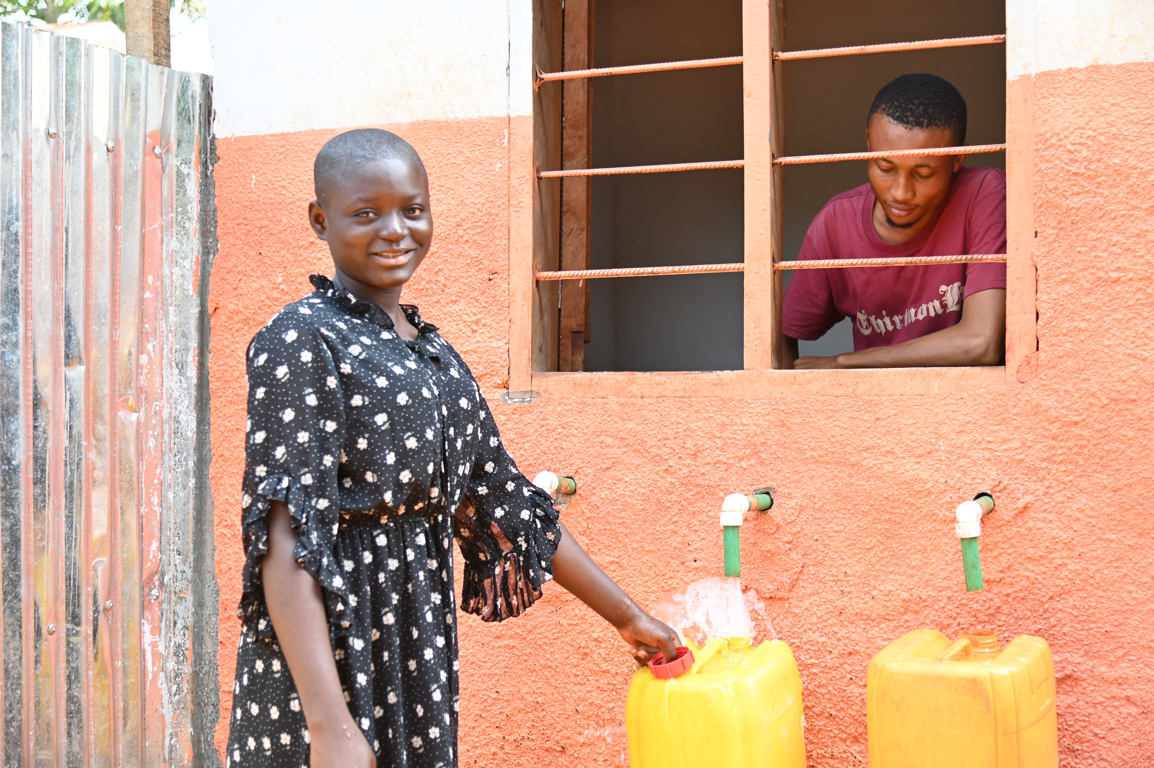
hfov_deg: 39.6
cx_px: 577
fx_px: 1602
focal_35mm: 50
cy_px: 384
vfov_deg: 27.0
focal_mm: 50
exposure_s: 1/250
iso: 400
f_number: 4
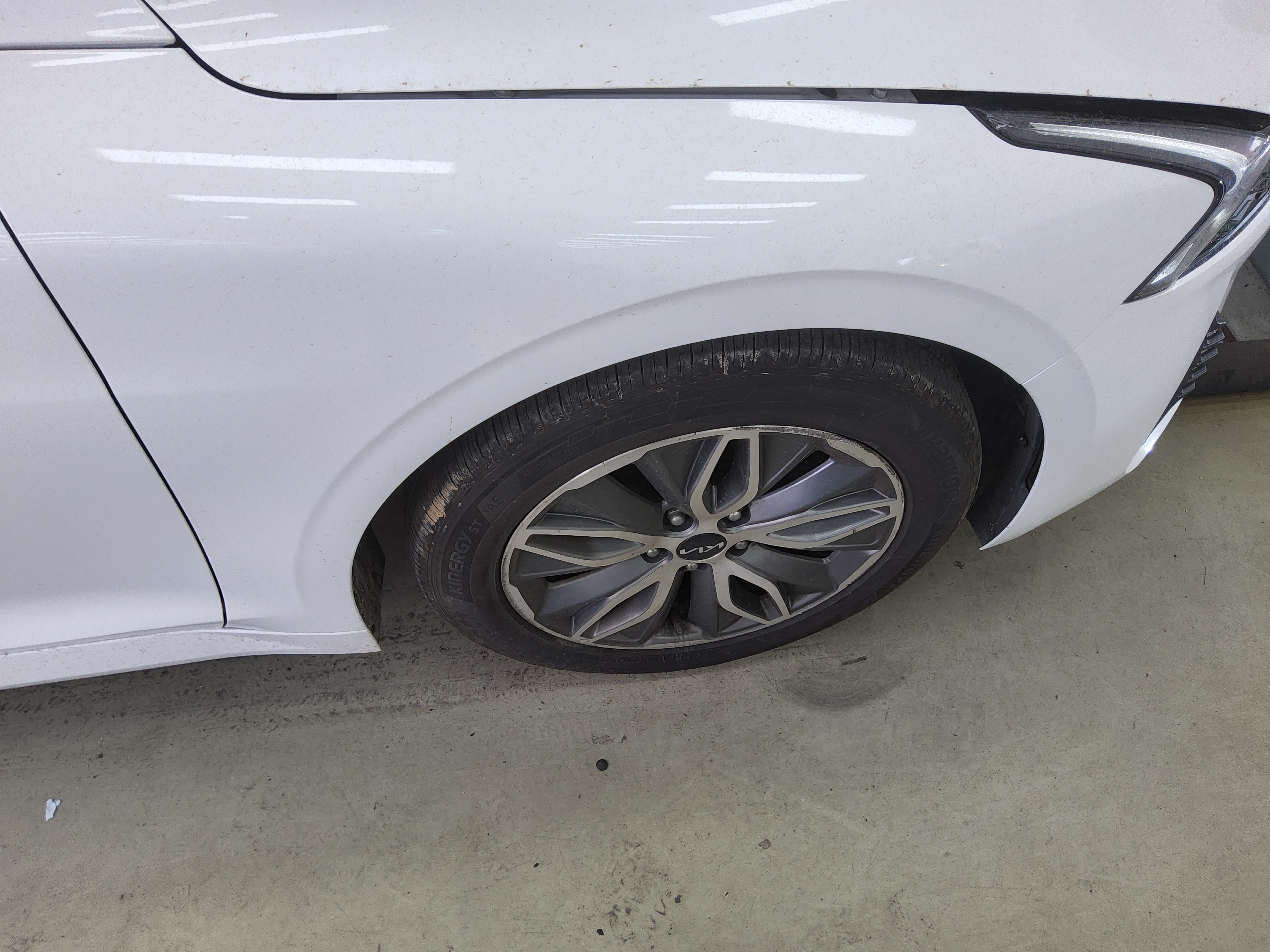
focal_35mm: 25
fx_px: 917
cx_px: 635
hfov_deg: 69.4
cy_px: 476
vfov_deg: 54.9
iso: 50
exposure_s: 1/120
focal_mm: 3.08
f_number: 2
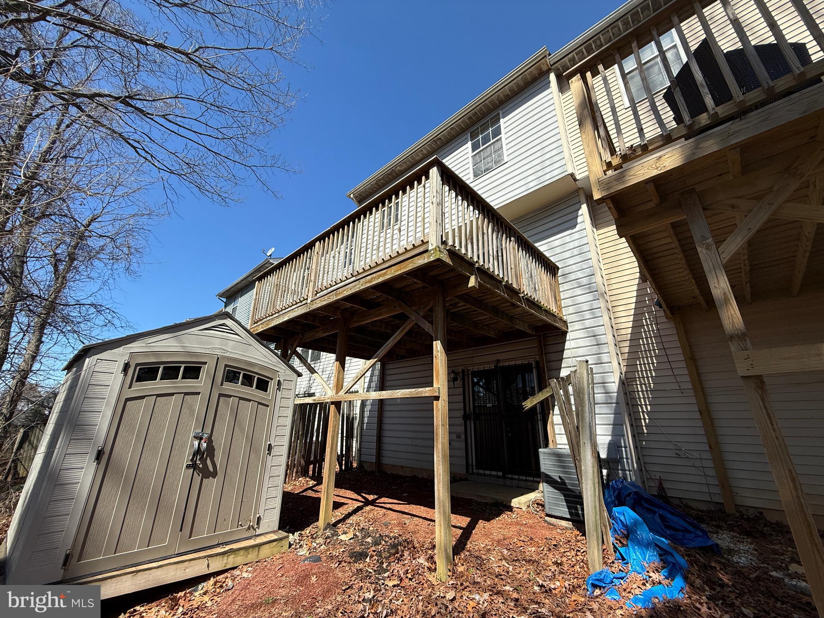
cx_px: 412
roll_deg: -0.9
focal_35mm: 14
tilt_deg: +21.0
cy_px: 309
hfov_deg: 102.1
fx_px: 333
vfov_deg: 85.7
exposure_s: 1/1211
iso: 50
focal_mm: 2.22
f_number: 2.2
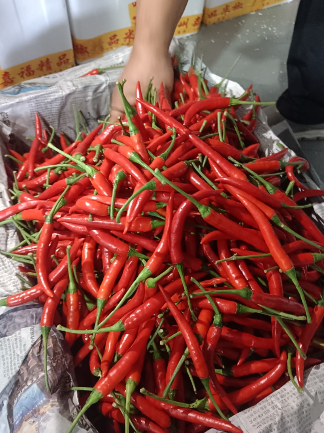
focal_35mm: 26
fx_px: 325
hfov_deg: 53.1
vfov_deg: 67.3
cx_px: 162
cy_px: 216
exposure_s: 1/16.7
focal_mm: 4.05
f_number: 1.8
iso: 3341
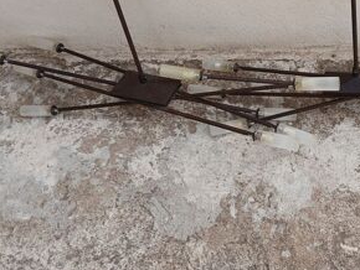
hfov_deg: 42.9
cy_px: 69
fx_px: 448
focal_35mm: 43
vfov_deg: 33.0
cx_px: 256
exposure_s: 1/50
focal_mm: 3.98
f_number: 1.8
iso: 25
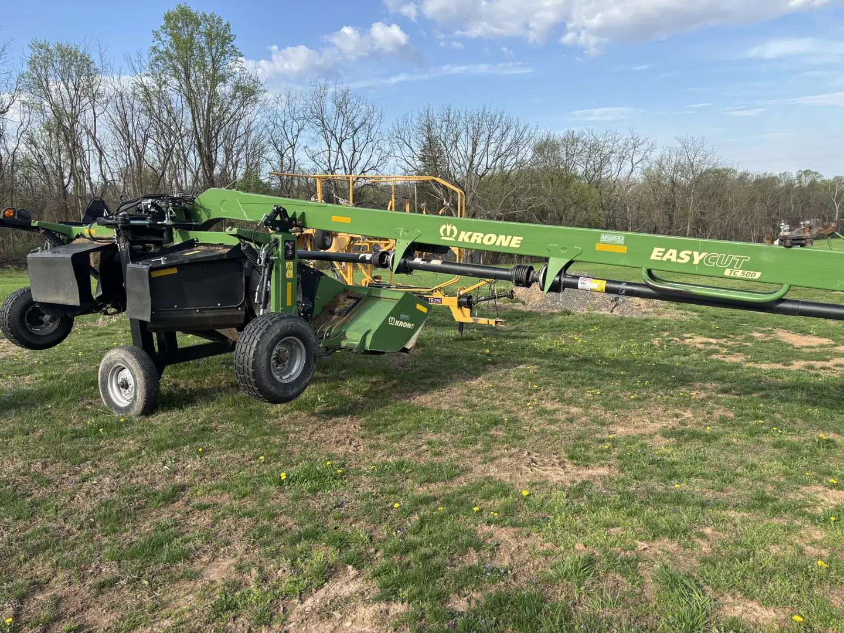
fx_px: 634
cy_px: 316
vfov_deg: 53.1
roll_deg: +1.9
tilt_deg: -7.8
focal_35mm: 26
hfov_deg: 67.3
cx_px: 422
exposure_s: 1/1279
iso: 50
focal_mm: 5.96
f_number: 1.6
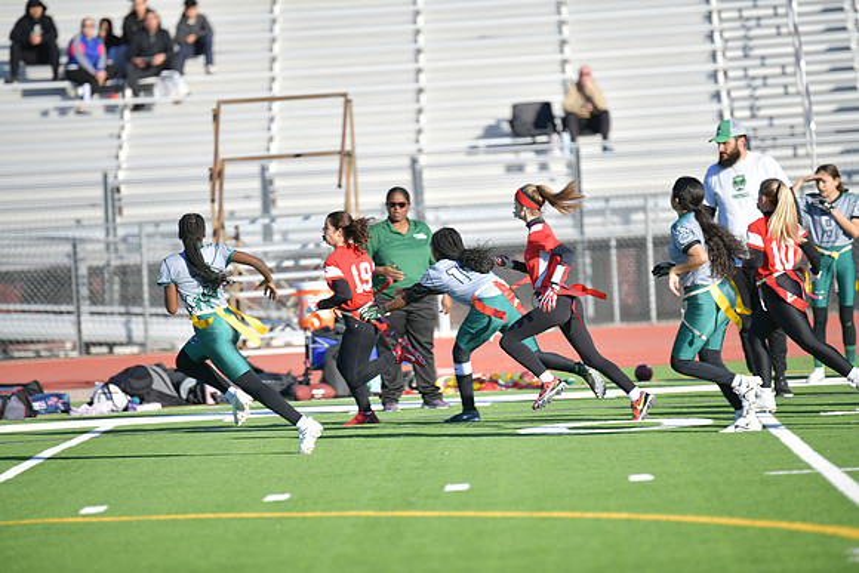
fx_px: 7160
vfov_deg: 4.6
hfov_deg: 6.9
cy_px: 286
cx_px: 430
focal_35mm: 300
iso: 64
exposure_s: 1/800
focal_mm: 300
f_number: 2.8
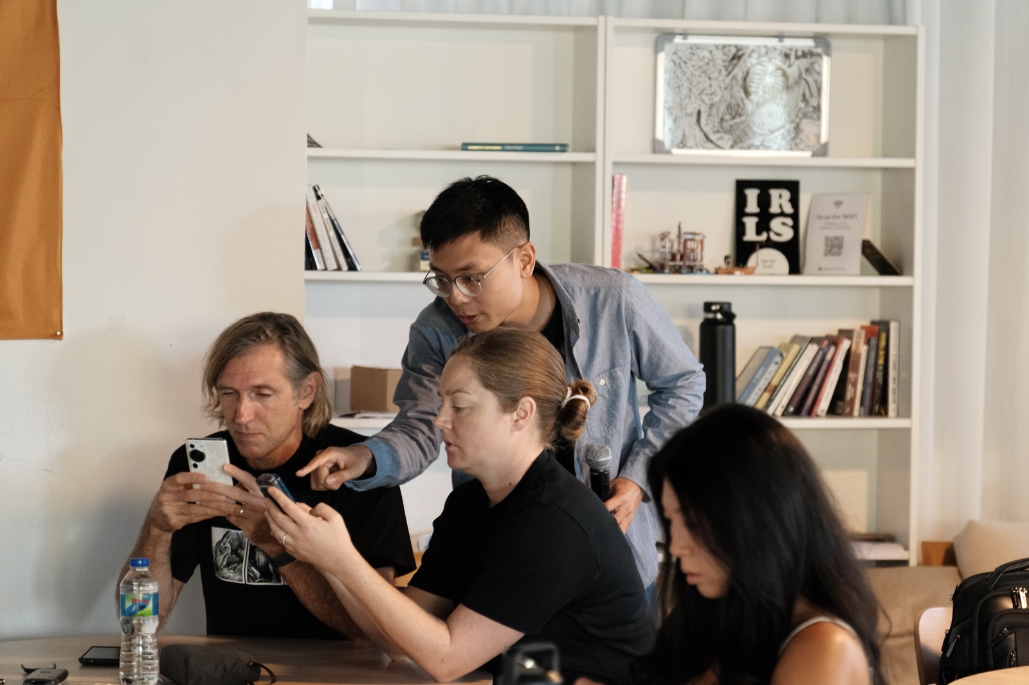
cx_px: 514
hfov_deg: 19.5
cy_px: 342
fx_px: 3000
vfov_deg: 13.0
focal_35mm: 105
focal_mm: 70
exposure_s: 1/160
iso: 2000
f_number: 2.8
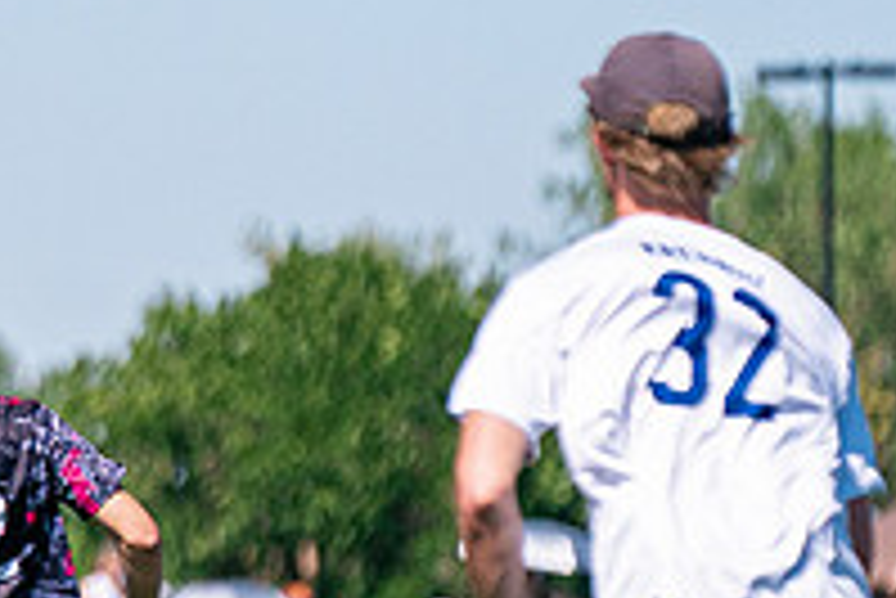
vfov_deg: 1.4
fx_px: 25056
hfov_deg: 2.0
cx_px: -679
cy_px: 7
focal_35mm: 1006
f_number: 4
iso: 640
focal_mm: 200
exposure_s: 1/10000
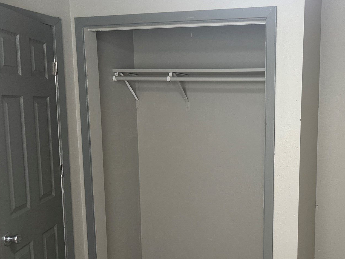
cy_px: 155
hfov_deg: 45.9
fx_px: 389
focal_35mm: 39
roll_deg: -0.6
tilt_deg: -5.4
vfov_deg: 36.7
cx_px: 264
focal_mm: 6.86
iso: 400
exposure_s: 1/60
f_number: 1.78
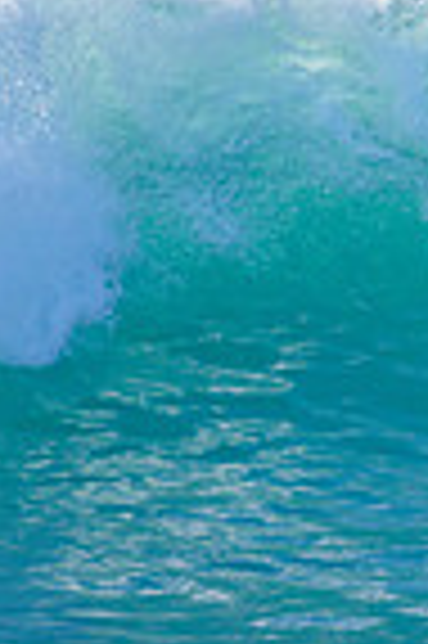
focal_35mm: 2489
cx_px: 921
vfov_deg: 0.8
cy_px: 156
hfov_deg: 0.6
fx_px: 44492
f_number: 5.6
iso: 320
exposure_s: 1/2000
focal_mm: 500
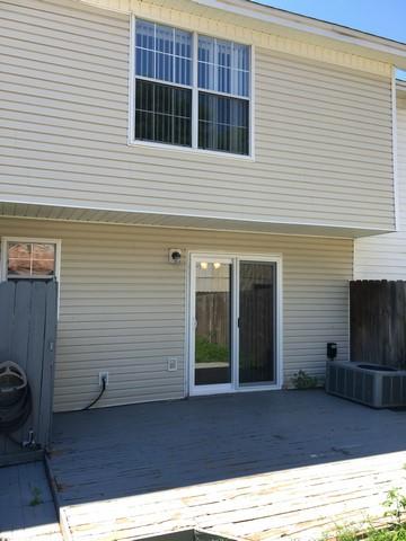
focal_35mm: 29
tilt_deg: +6.0
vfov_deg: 61.7
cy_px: 270
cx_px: 203
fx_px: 454
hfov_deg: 48.2
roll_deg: -2.1
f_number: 2.2
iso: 25
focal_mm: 4.15
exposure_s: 1/432
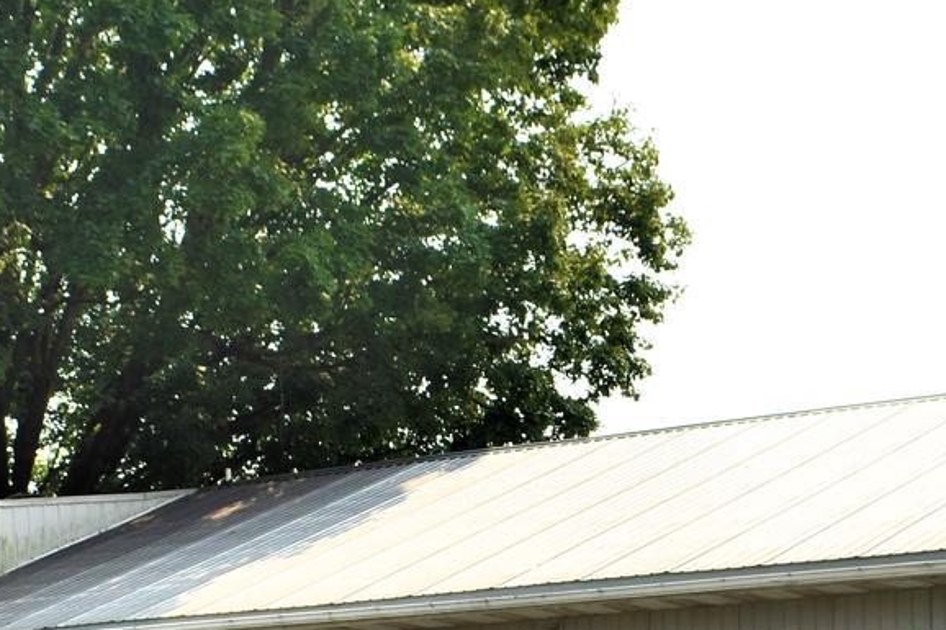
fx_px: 3073
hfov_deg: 17.5
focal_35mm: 117
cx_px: 555
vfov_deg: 11.5
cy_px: 721
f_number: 5
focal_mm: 22
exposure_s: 1/500
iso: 100
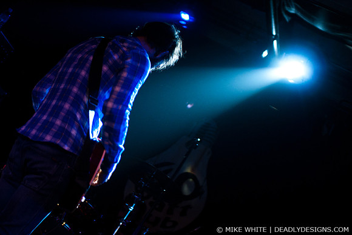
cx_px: 176
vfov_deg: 29.9
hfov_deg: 43.6
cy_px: 118
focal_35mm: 45
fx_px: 440
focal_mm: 30
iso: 1000
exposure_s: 1/50
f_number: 1.8
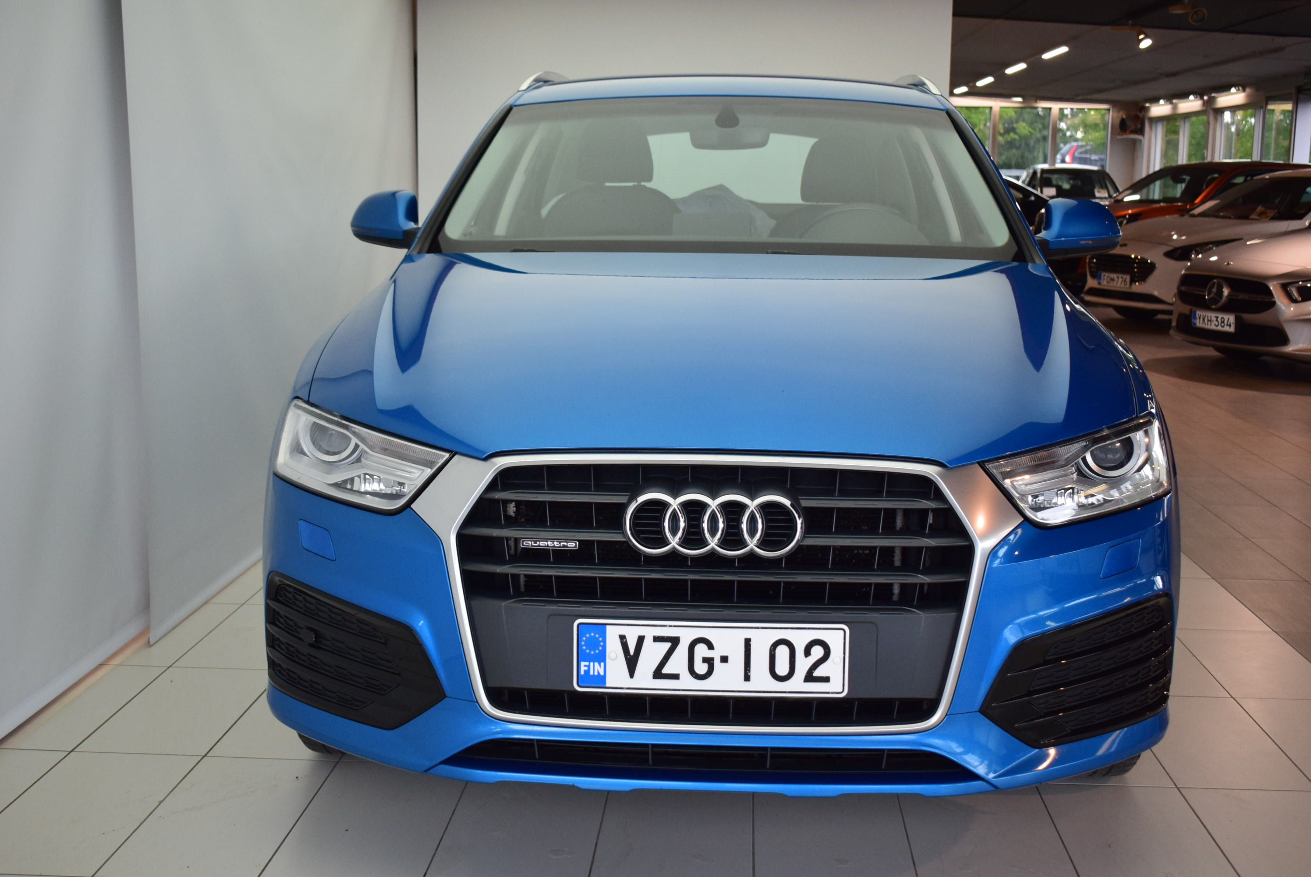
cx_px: 656
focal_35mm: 42
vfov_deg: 31.9
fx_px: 1531
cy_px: 438
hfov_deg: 46.4
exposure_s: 1/500
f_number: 4.2
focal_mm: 28
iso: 1600
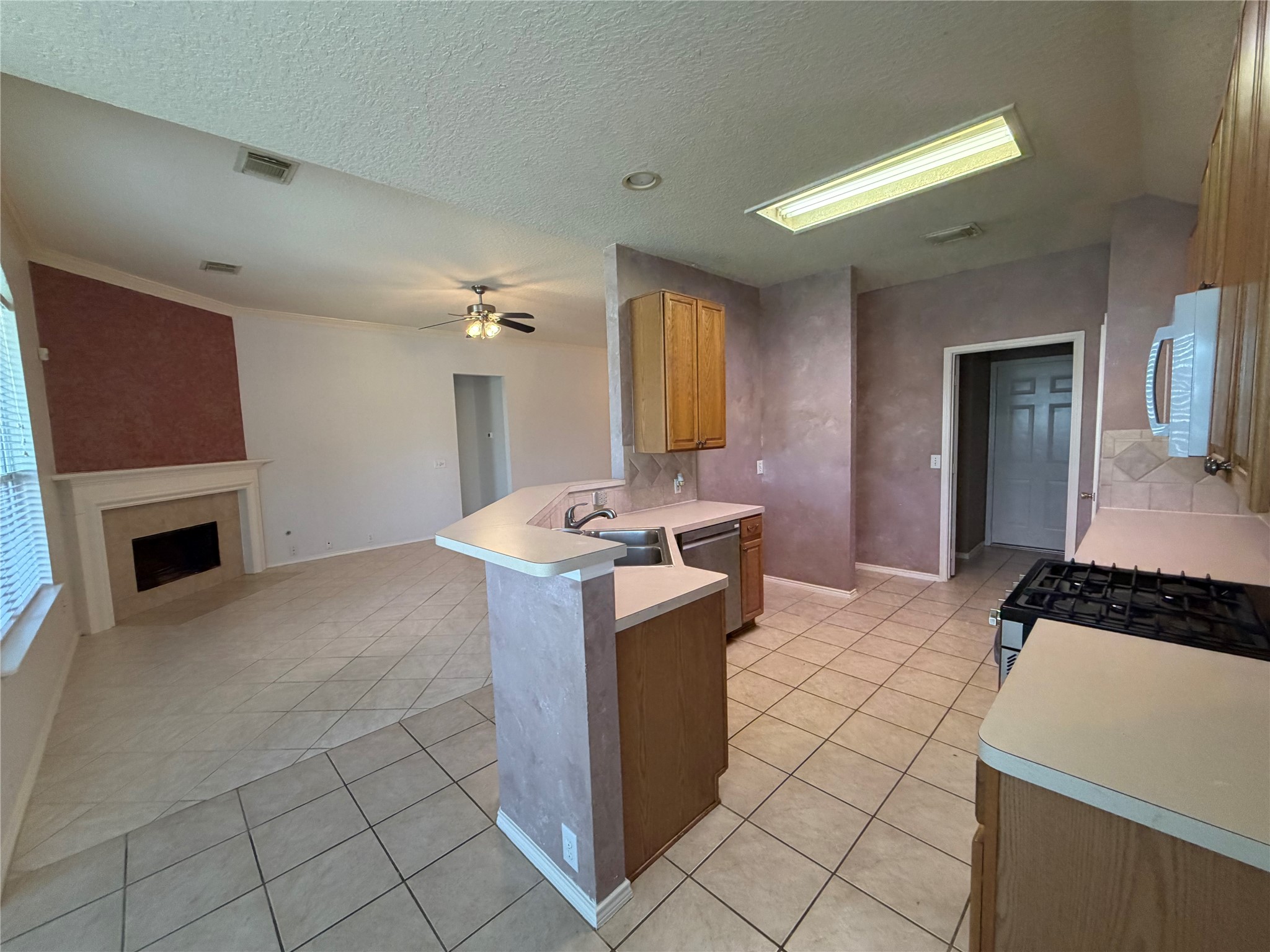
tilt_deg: -4.6
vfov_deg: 85.7
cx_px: 635
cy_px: 476
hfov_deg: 102.1
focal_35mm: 14
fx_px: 514
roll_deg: +1.9
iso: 200
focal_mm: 2.22
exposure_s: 1/60
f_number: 2.2
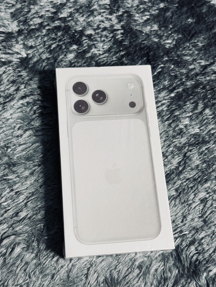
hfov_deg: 30.3
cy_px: 144
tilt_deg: -69.6
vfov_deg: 39.7
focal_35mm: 48
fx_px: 399
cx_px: 108
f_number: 1.78
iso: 64
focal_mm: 6.76
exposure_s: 1/100
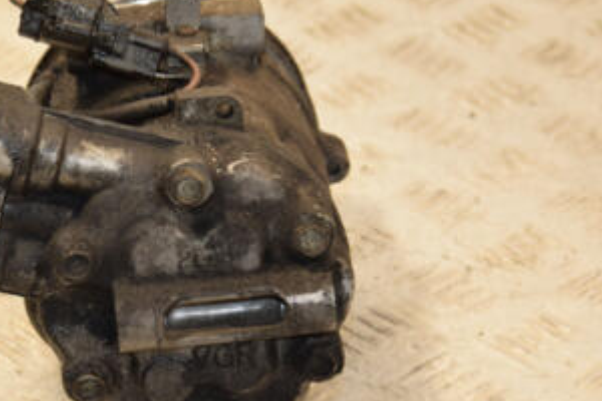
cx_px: 209
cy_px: 180
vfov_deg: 7.9
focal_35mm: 174
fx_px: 2909
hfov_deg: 11.8
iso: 800
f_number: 5.6
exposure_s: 1/200
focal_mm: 58
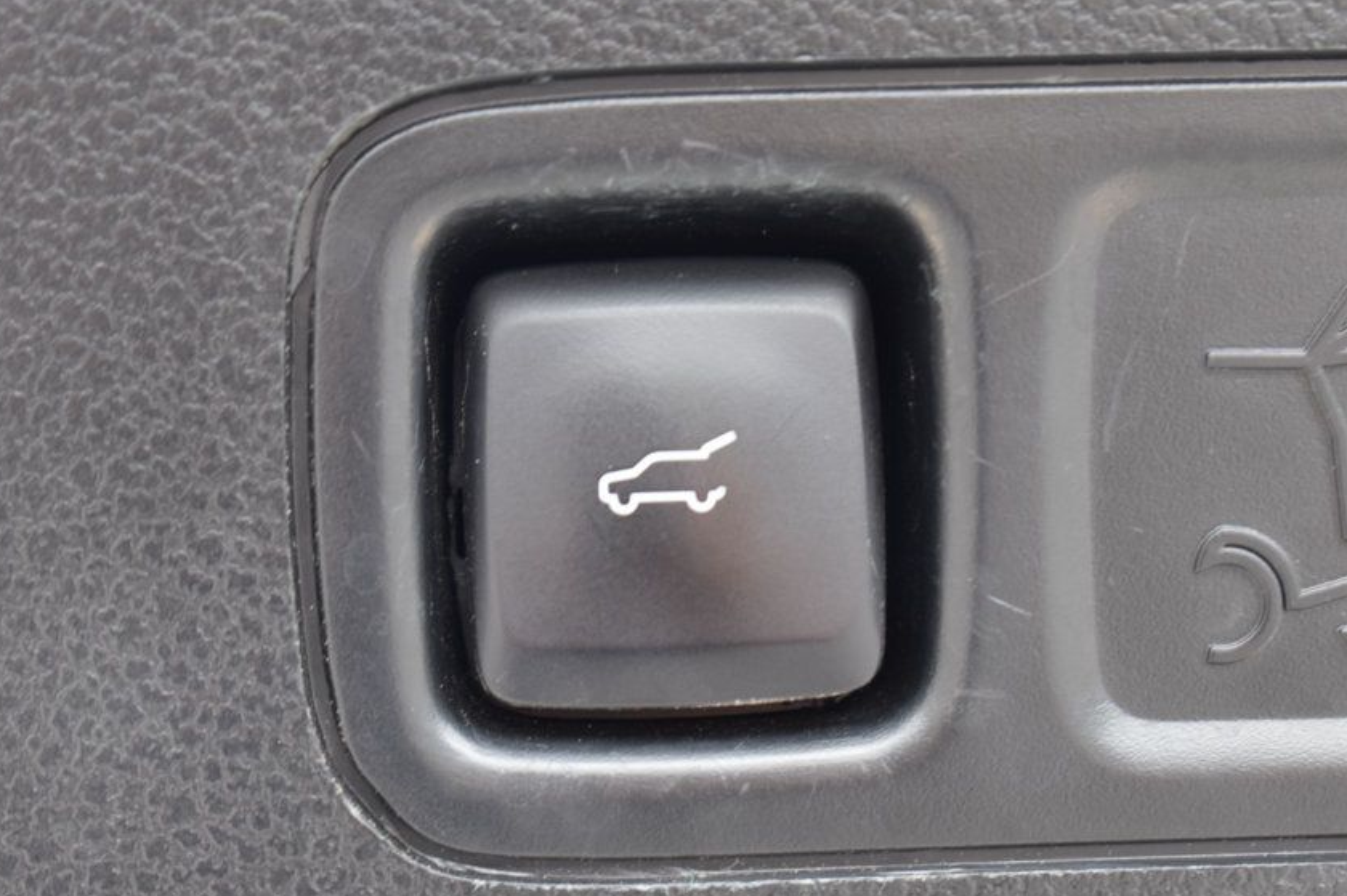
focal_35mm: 101
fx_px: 3762
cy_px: 503
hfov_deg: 20.3
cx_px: 722
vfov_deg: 13.6
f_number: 7.1
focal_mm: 55
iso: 400
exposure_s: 1/30
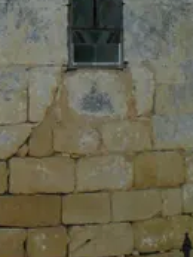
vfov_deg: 7.4
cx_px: -284
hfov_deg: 5.5
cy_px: -248
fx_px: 1923
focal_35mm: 259
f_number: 5.6
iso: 100
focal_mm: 7.4
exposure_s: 1/320
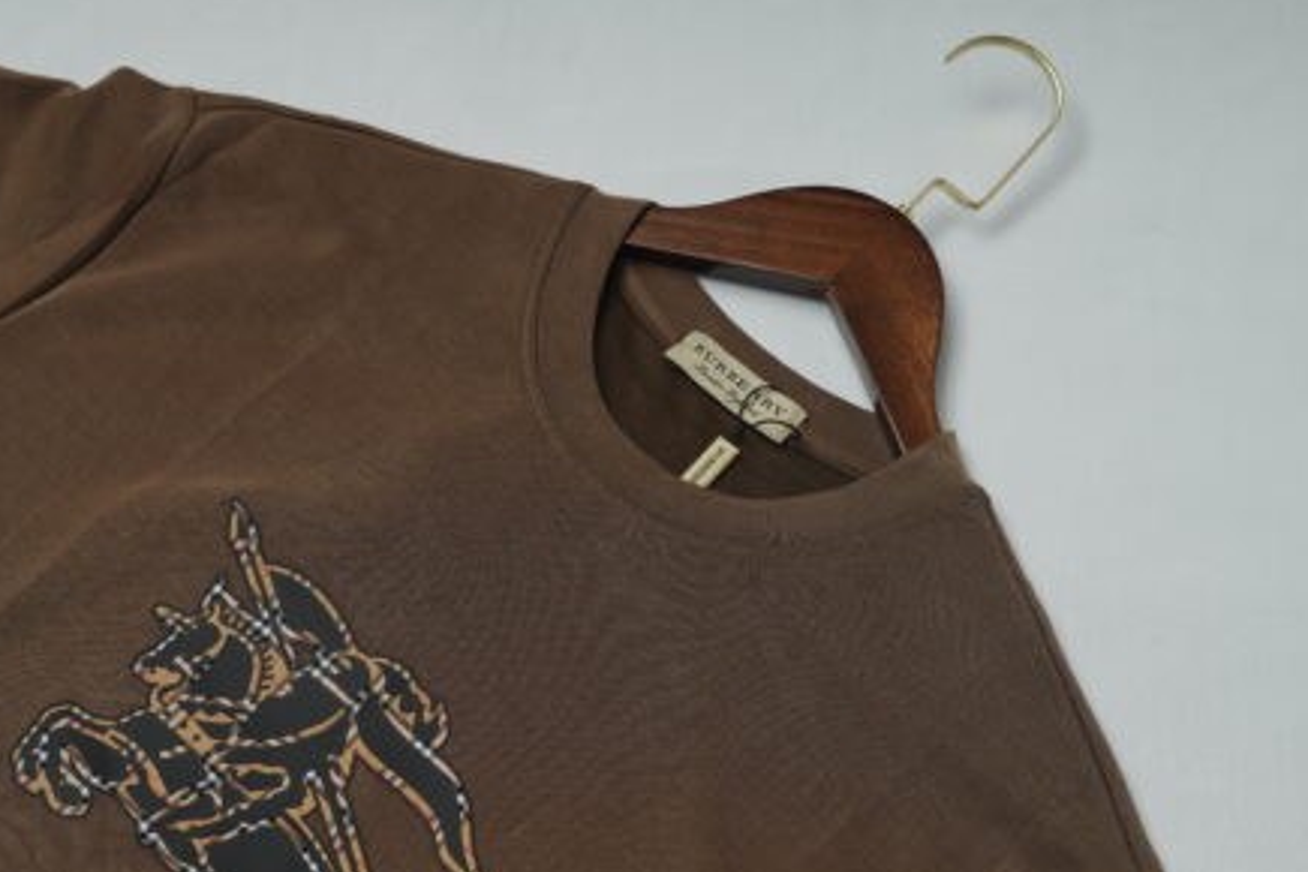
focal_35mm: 69
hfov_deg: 29.2
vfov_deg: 19.7
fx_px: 2507
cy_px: 580
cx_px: 634
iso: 320
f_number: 6.3
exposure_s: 1/200
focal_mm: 50
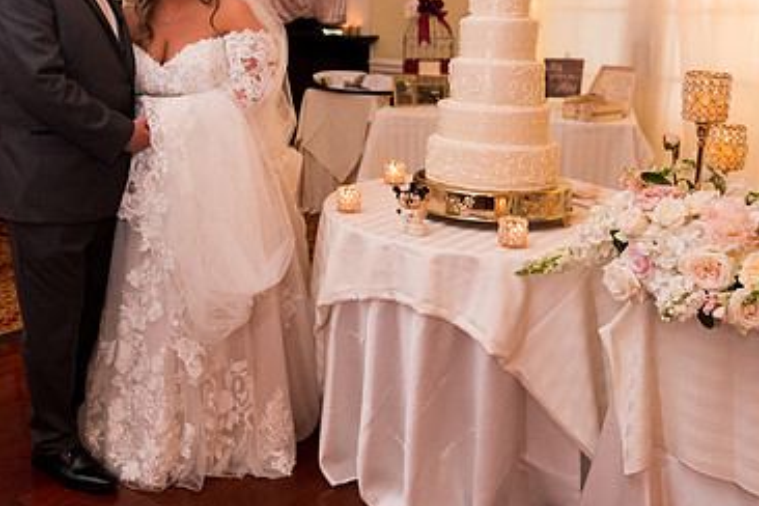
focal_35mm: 46
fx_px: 970
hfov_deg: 42.0
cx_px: 234
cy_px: 128
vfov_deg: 28.8
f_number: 2.8
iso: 1100
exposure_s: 1/100
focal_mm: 29
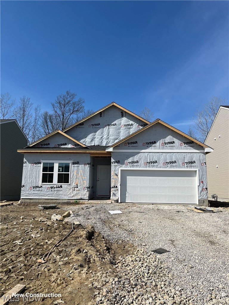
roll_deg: -1.1
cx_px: 114
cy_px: 152
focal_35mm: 26
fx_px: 229
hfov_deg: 53.1
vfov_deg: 67.3
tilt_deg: +6.6
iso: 50
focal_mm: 5.1
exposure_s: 1/5556
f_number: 1.6
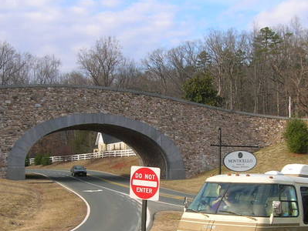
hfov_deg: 28.1
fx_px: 614
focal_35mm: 69
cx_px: 164
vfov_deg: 21.2
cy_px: 165
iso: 50
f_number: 4.9
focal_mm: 5.7
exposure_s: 1/188
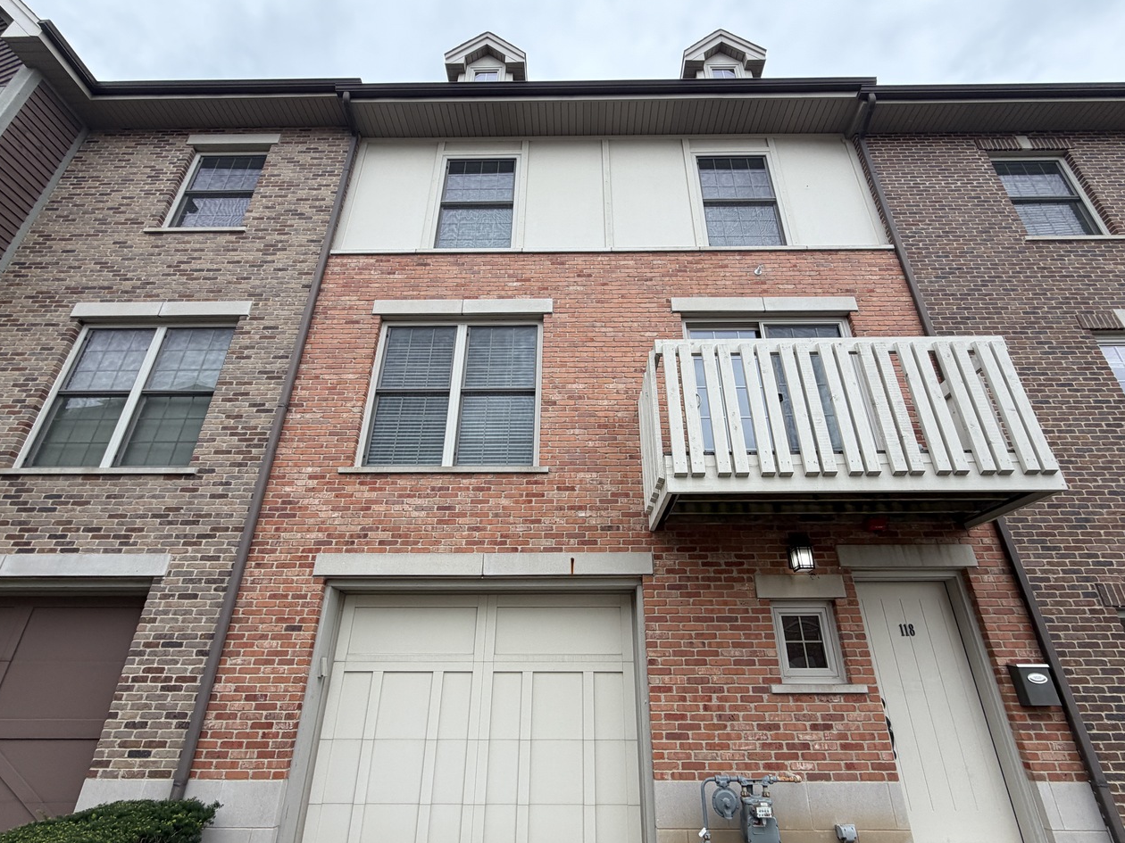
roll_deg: +0.6
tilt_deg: +25.4
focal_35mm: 16
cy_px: 455
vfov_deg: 78.0
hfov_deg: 94.5
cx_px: 576
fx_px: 520
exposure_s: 1/169
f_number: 2.2
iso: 50
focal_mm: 2.22
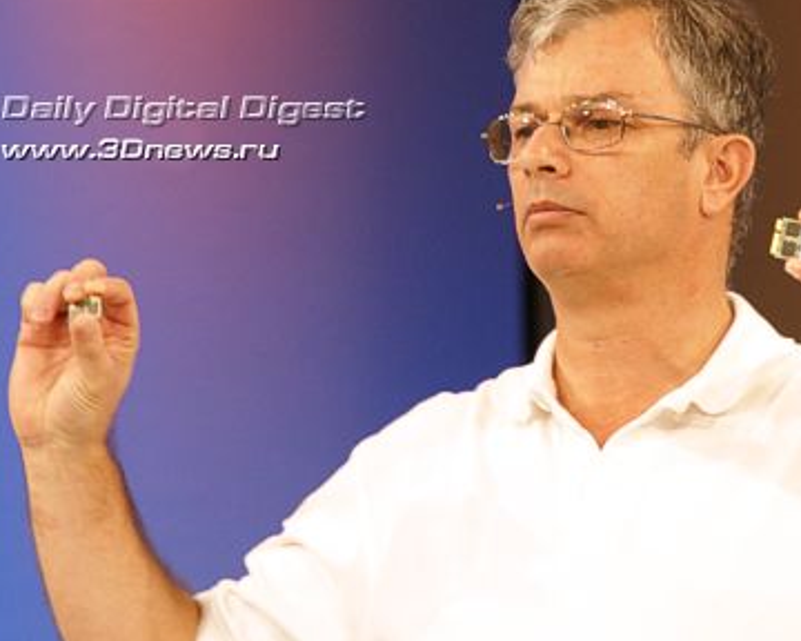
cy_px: 243
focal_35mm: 443
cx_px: 565
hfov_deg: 4.4
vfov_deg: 3.5
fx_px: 10502
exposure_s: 1/40
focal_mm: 210
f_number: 5
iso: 400
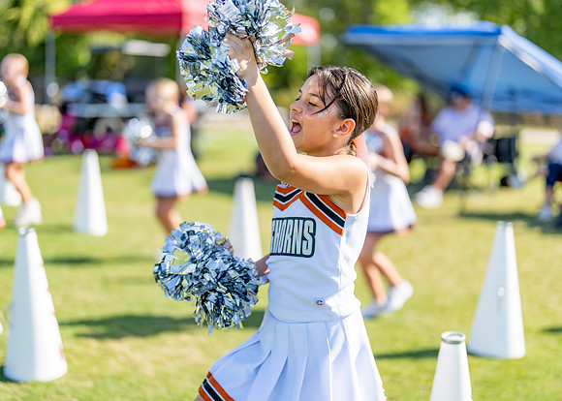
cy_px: 200
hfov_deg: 35.8
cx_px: 281
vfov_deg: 25.9
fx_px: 871
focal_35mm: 55
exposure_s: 1/4000
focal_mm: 50
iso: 100
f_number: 1.2
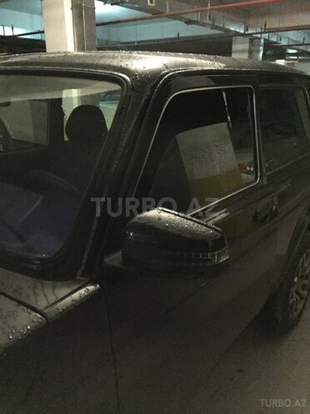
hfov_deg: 48.2
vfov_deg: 61.7
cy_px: 207
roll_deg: +0.2
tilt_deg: -18.8
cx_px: 155
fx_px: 346
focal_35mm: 29
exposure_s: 1/17
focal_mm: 4.15
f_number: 2.2
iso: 2000
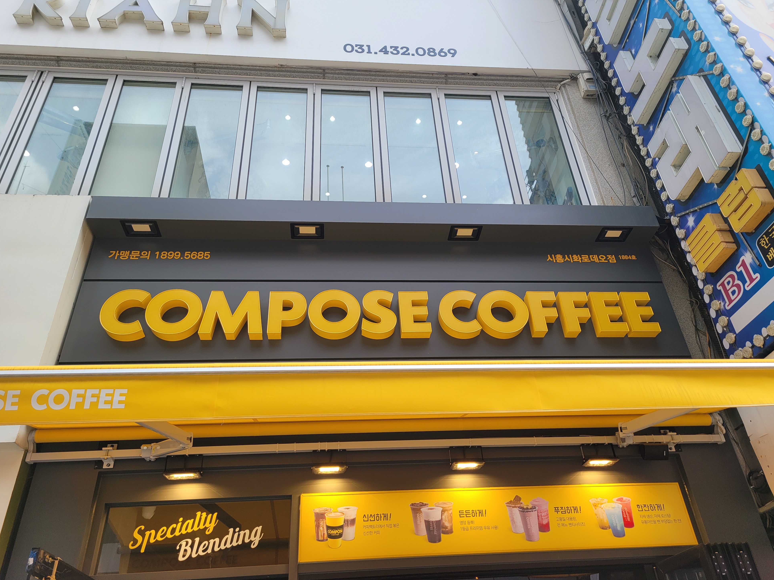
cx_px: 390
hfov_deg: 65.3
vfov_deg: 51.4
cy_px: 288
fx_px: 604
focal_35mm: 27
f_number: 1.8
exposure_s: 1/771
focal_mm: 5.4
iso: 40
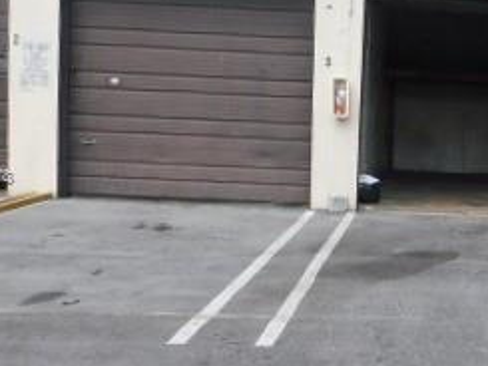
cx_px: 526
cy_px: 177
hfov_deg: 29.3
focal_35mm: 60
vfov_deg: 24.4
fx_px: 846
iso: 125
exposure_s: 1/1000
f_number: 3
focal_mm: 4
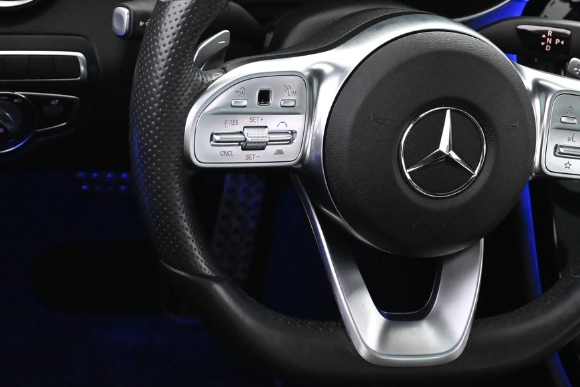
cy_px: 99
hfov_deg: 26.3
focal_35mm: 76
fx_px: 1232
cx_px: 407
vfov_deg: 17.7
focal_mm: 27.5
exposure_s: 1/60
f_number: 4.5
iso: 8000
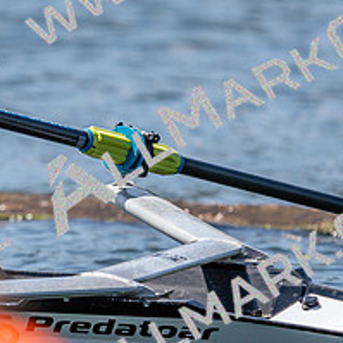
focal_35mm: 1002
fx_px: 11233
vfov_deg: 1.7
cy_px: 73
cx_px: -100
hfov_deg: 1.7
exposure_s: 1/2000
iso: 320
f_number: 6.3
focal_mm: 404
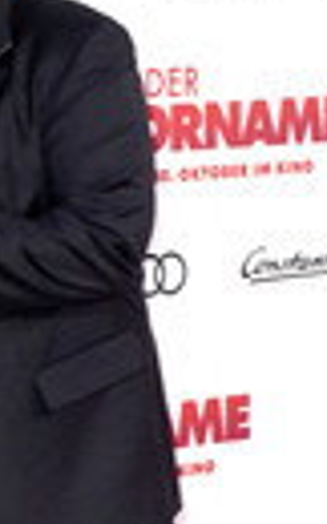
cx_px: -145
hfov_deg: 6.5
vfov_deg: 10.5
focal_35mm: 198
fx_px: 2830
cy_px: 488
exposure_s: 1/160
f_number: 6.3
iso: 3200
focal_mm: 42
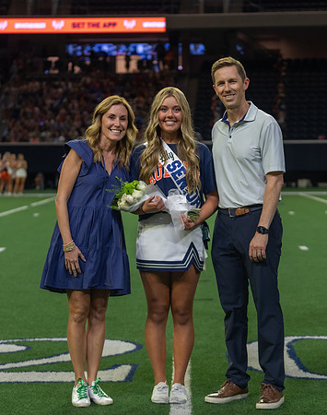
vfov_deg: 19.1
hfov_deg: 15.1
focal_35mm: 101
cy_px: 207
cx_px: 173
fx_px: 1230
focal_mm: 70
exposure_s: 1/320
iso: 1000
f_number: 2.8
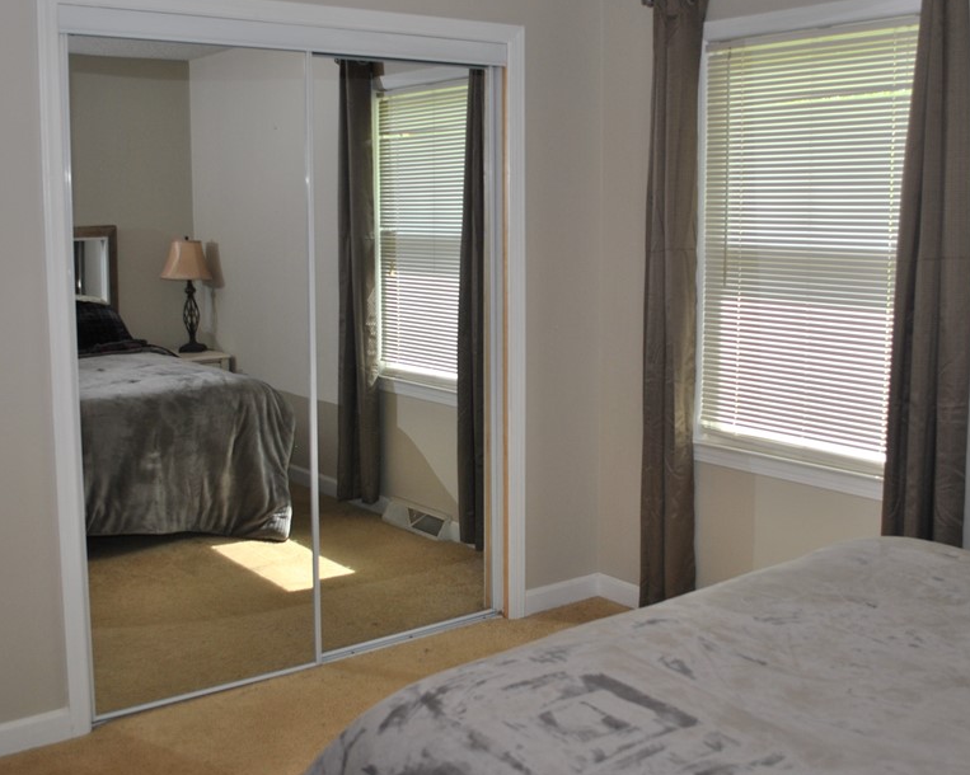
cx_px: 504
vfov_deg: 37.3
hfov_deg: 45.8
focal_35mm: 40
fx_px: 1148
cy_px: 366
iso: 200
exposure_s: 1/60
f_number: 4
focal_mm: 20
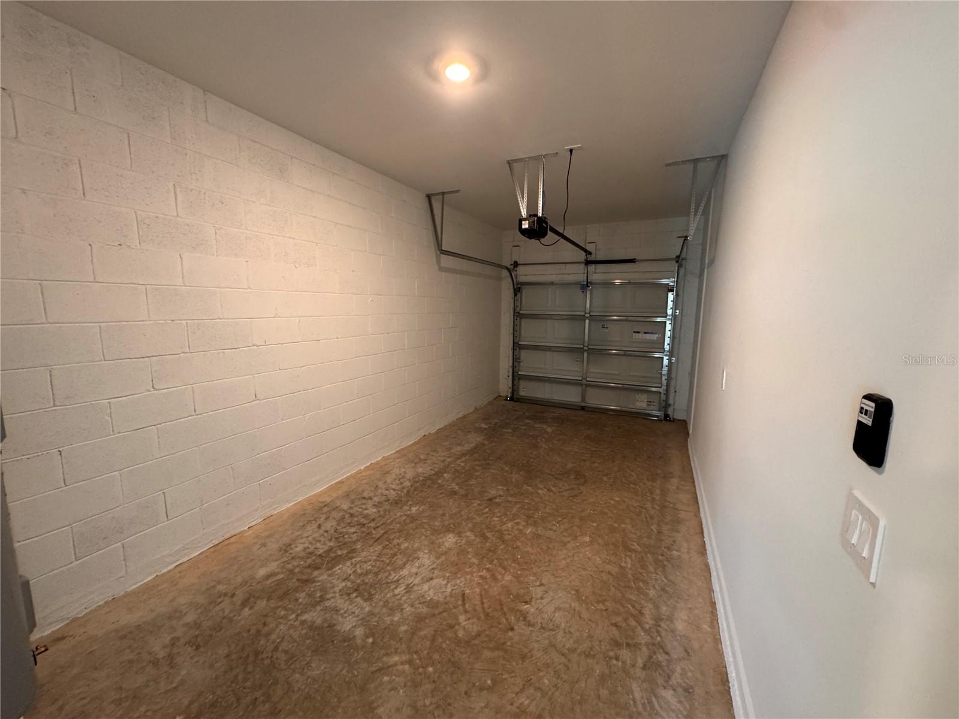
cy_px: 360
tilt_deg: -6.7
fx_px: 388
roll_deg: -0.3
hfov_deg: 102.1
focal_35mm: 14
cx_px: 480
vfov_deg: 85.7
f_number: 2.2
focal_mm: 2.22
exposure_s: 1/60
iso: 500
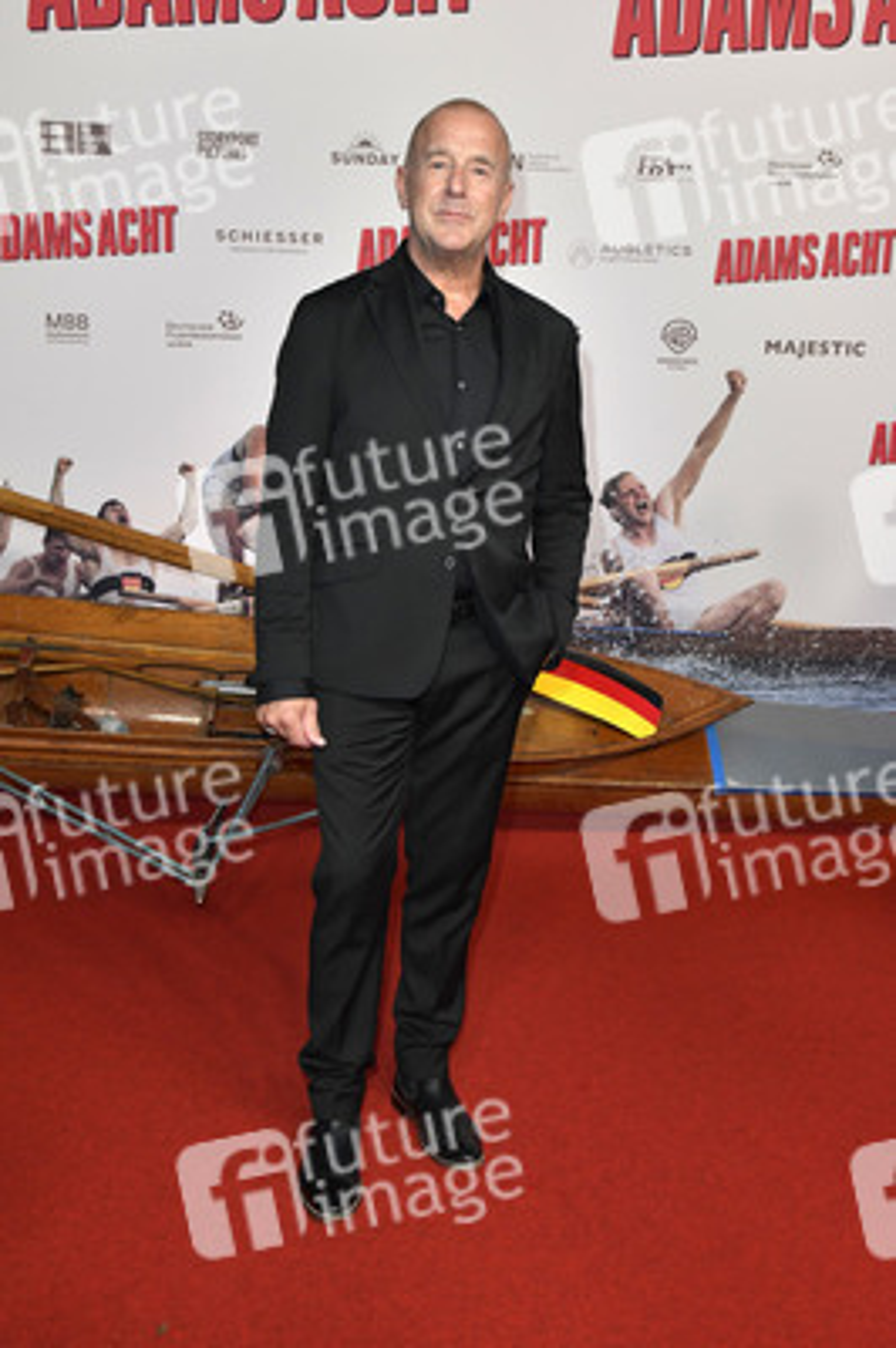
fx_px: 1271
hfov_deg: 38.8
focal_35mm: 34
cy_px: 674
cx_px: 448
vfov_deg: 55.8
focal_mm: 34
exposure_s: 1/160
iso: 1600
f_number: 7.1
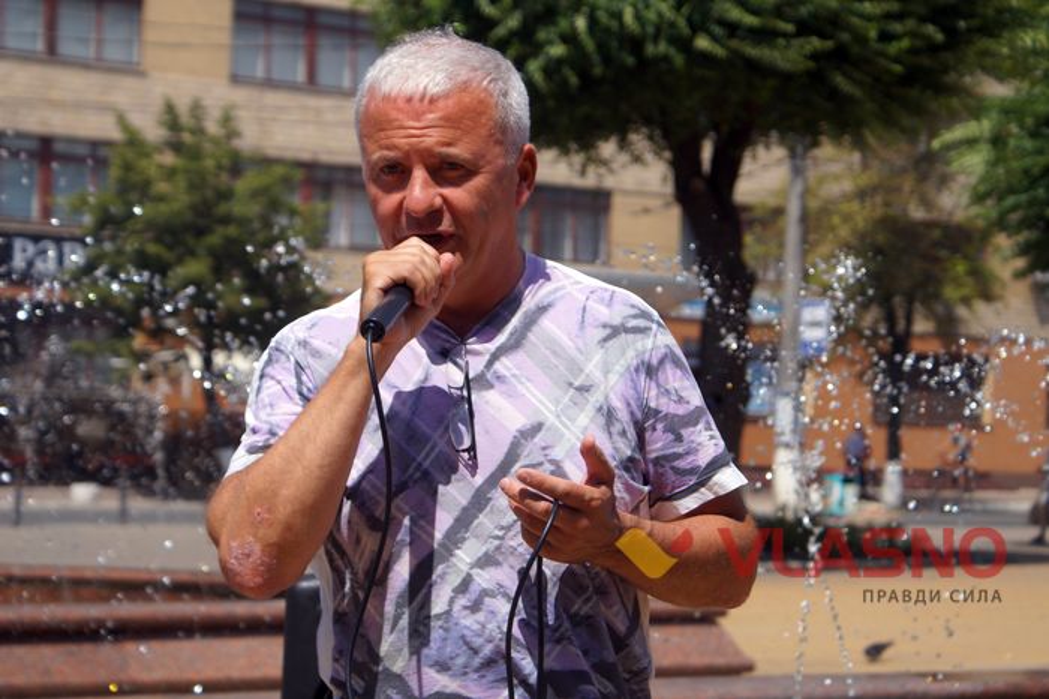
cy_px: 350
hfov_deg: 22.6
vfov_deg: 15.2
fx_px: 2621
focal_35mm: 90
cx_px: 524
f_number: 6.3
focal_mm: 60
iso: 100
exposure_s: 1/500
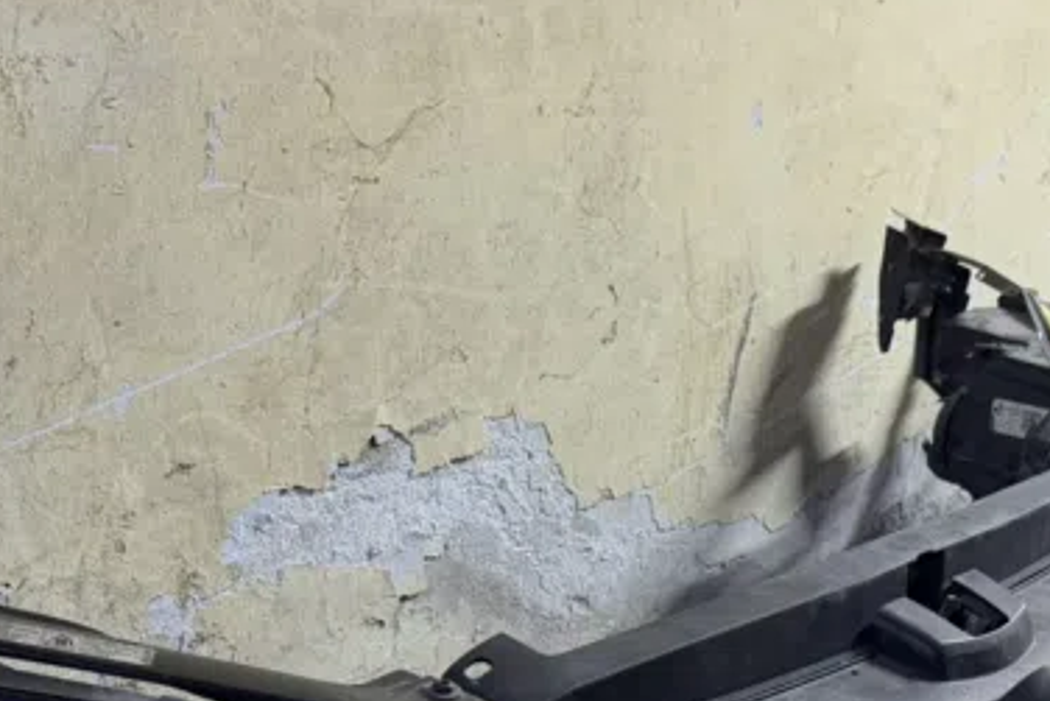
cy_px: 855
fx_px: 1984
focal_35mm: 68
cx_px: 561
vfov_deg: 18.9
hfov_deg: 29.6
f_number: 1.78
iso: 200
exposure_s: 1/50
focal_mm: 6.76
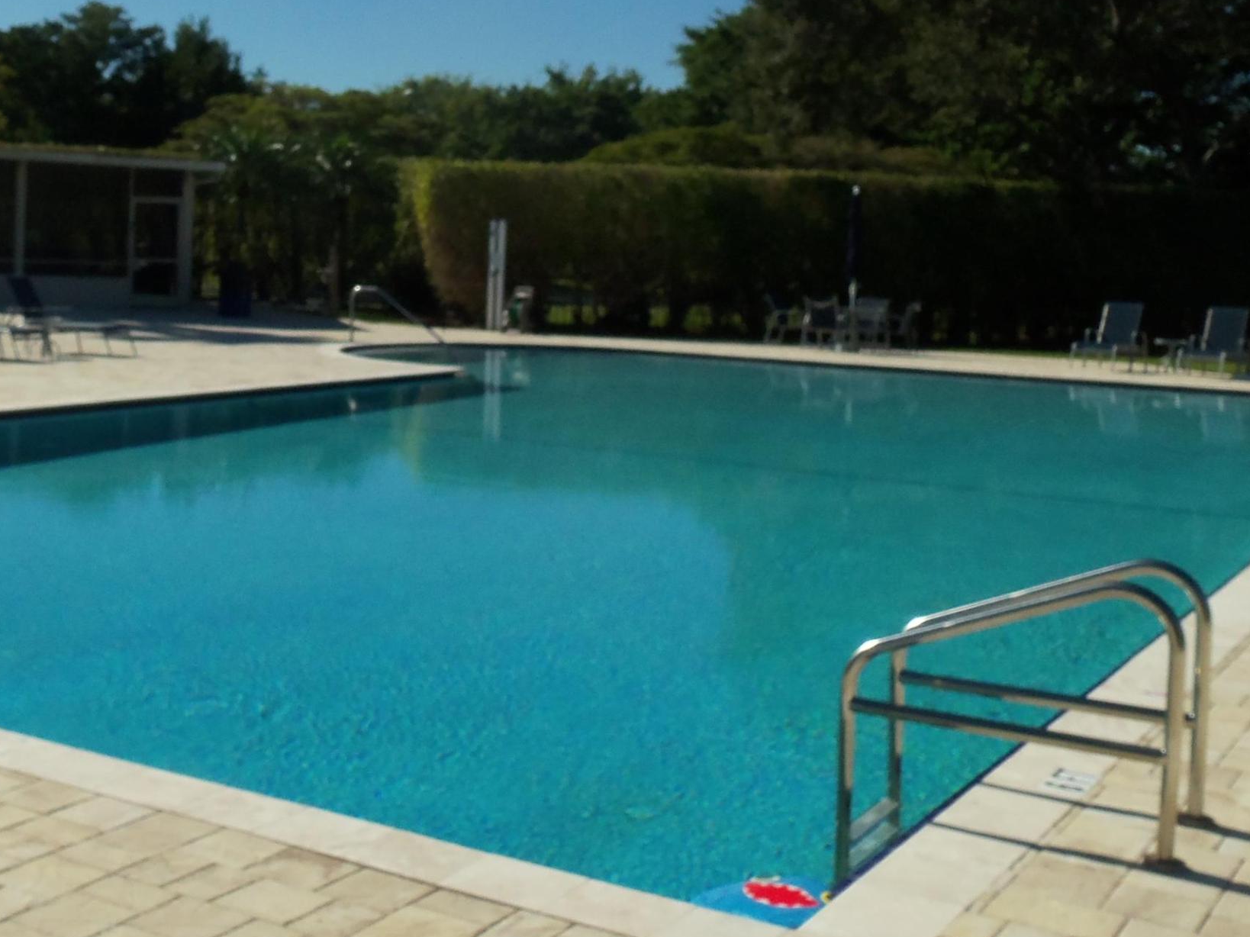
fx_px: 1841
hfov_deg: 36.8
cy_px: 259
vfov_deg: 28.2
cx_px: 349
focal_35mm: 51
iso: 80
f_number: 8.6
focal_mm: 5.2
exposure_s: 1/320
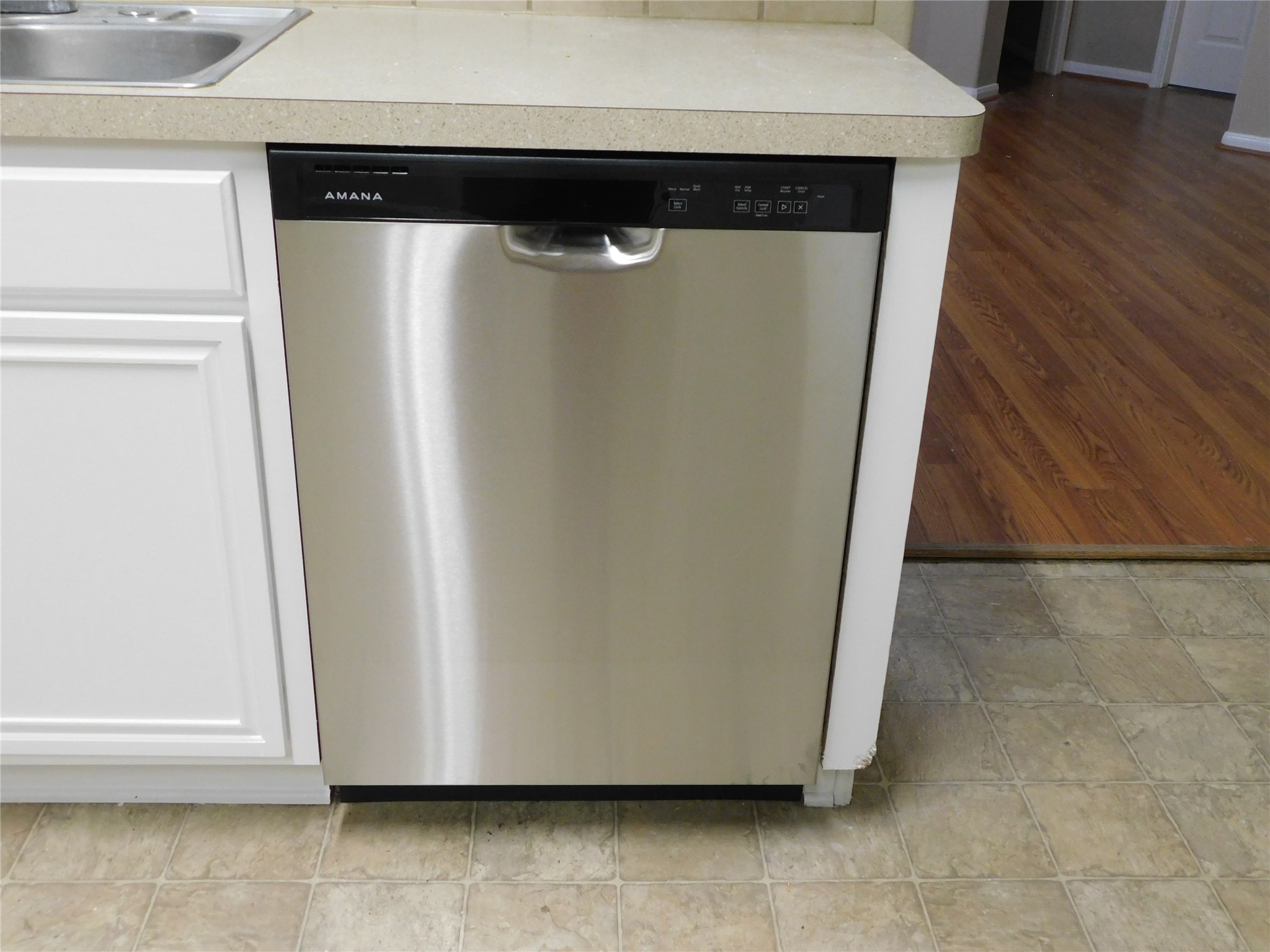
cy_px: 476
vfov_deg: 39.7
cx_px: 635
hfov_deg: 51.4
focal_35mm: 36
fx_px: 1321
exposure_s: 1/25
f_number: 3.5
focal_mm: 6.3
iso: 400
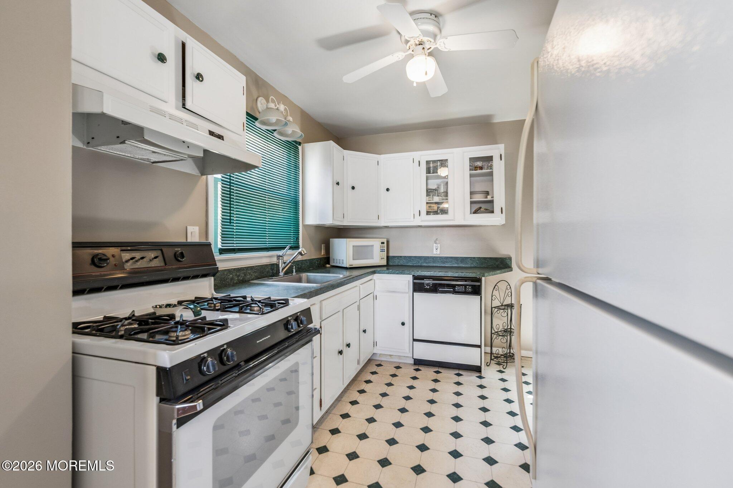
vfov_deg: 77.3
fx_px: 305
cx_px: 366
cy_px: 244
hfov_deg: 100.4
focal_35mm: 15
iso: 400
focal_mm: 15
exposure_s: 1/13
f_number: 7.1
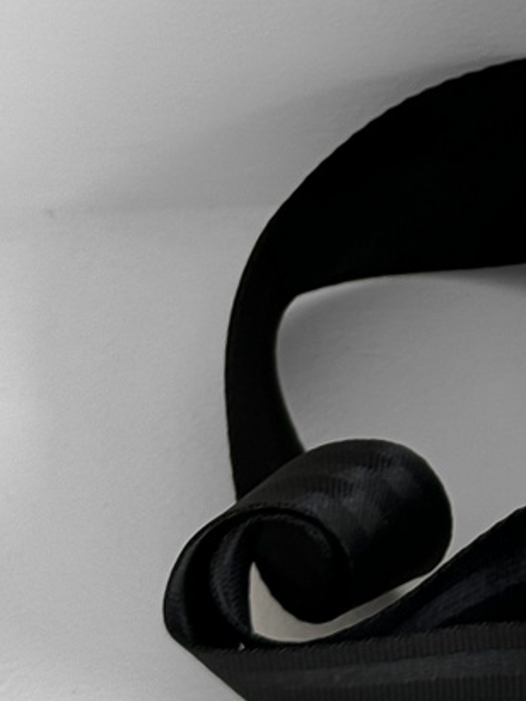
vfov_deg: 10.4
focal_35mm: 187
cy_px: -164
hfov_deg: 7.7
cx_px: 968
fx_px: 3791
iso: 50
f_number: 1.8
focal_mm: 6.76
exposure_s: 1/120
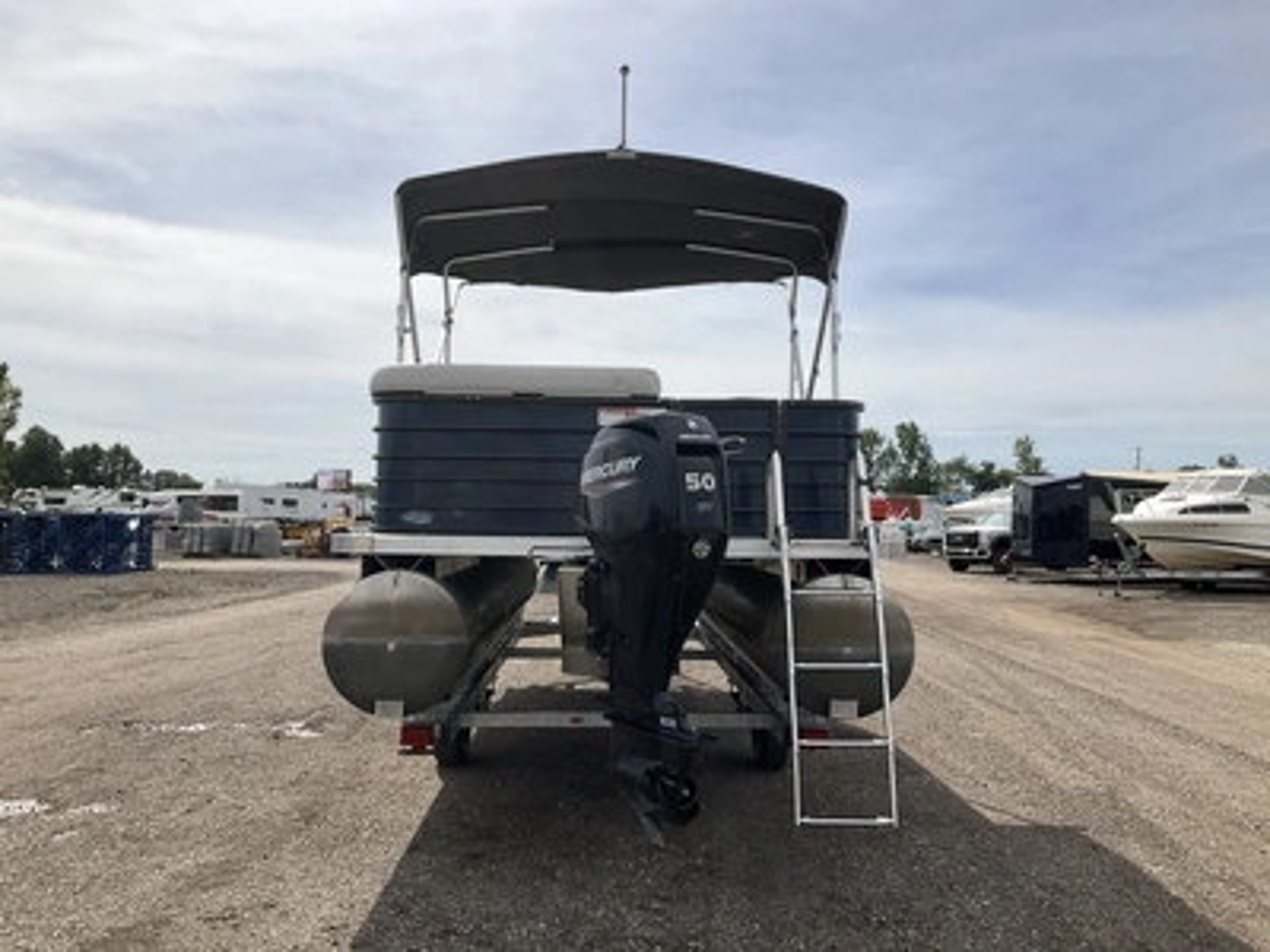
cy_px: 476
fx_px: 1064
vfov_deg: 48.2
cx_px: 635
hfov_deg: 61.7
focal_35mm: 29
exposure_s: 1/4065
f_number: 1.8
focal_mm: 3
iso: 25
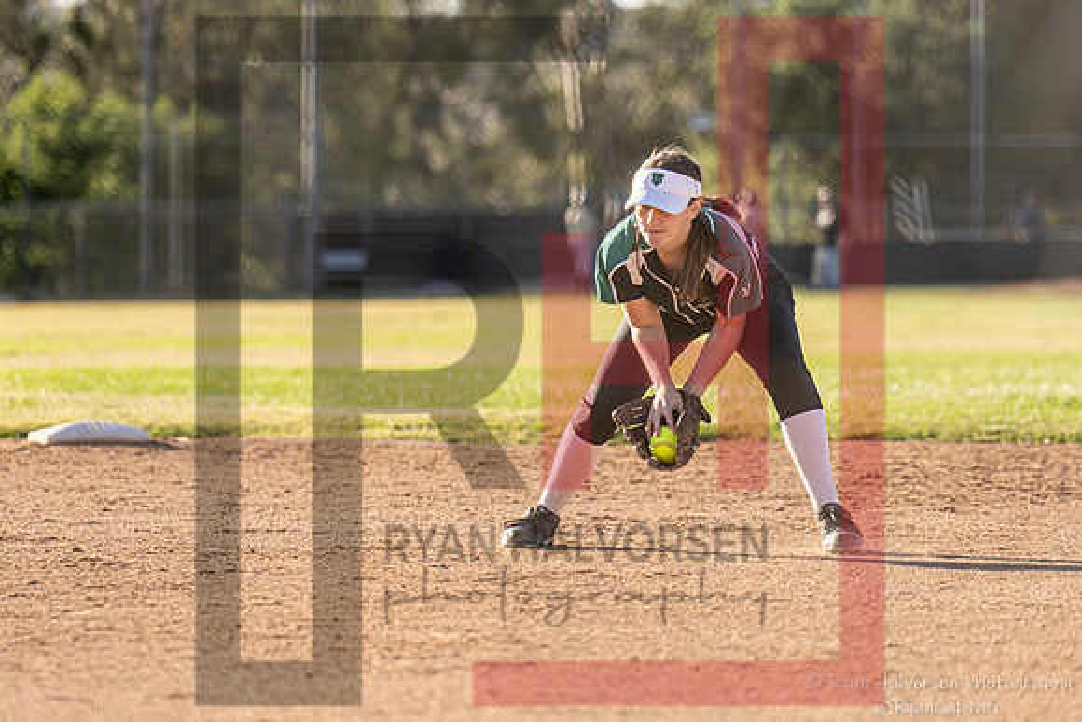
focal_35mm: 249
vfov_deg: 5.5
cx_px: 619
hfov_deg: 8.3
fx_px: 7492
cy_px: 199
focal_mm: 144
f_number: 2.8
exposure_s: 1/2500
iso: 320
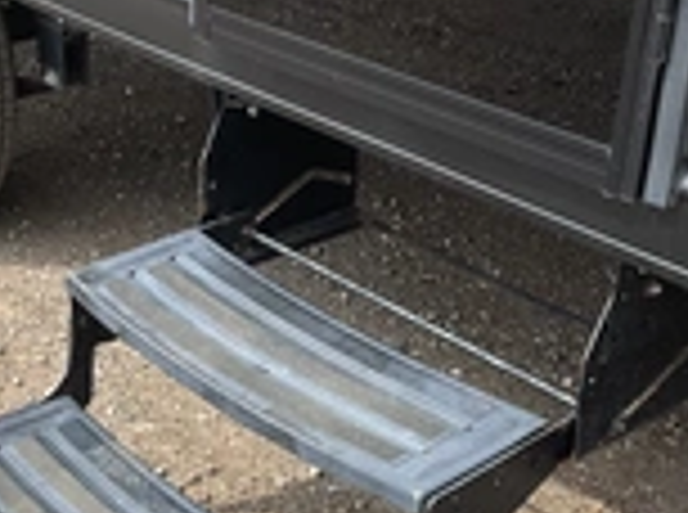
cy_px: 315
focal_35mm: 76
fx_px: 1507
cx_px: 279
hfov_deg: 25.7
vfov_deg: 19.3
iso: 25
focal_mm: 3
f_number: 1.8
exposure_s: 1/534
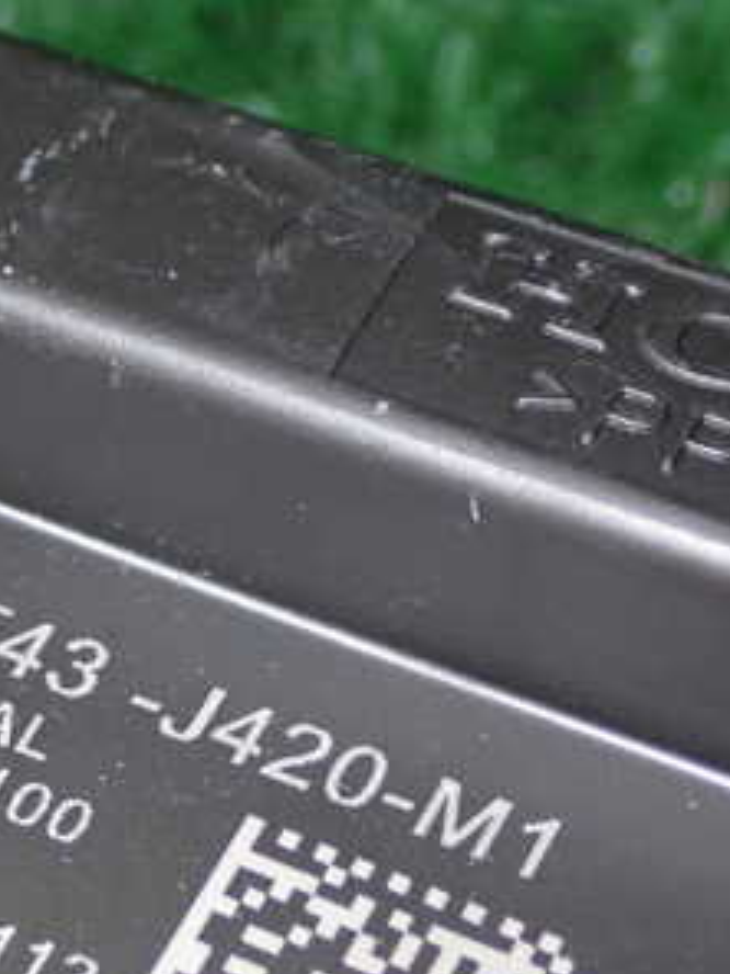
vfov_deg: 14.5
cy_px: 711
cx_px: -151
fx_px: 3824
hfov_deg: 10.7
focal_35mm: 136
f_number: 11
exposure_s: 1/60
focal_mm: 11.88
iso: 400
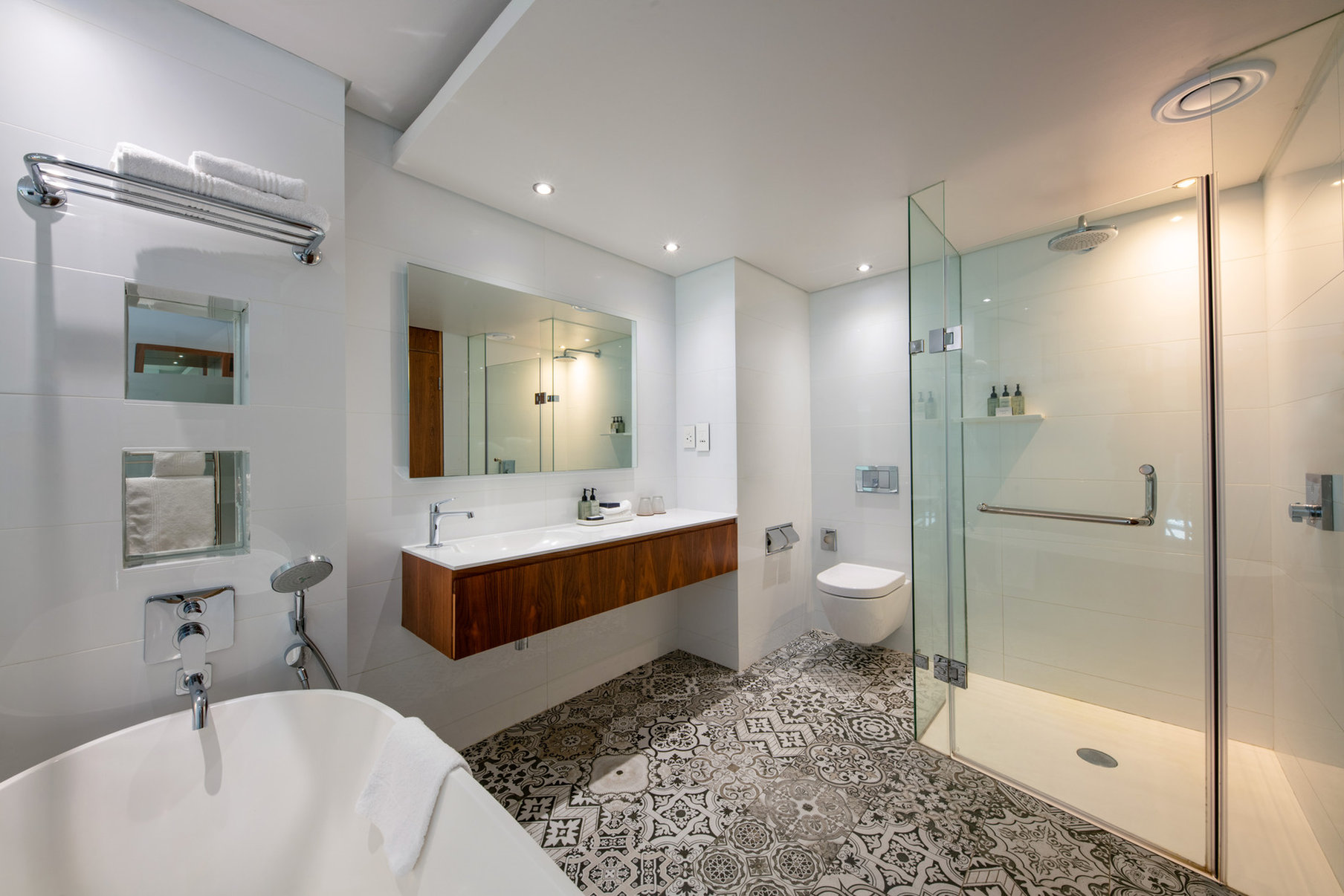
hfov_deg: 108.3
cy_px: 448
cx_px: 672
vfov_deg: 85.4
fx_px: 485
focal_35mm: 13
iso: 200
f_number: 16
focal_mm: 13
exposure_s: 1/6
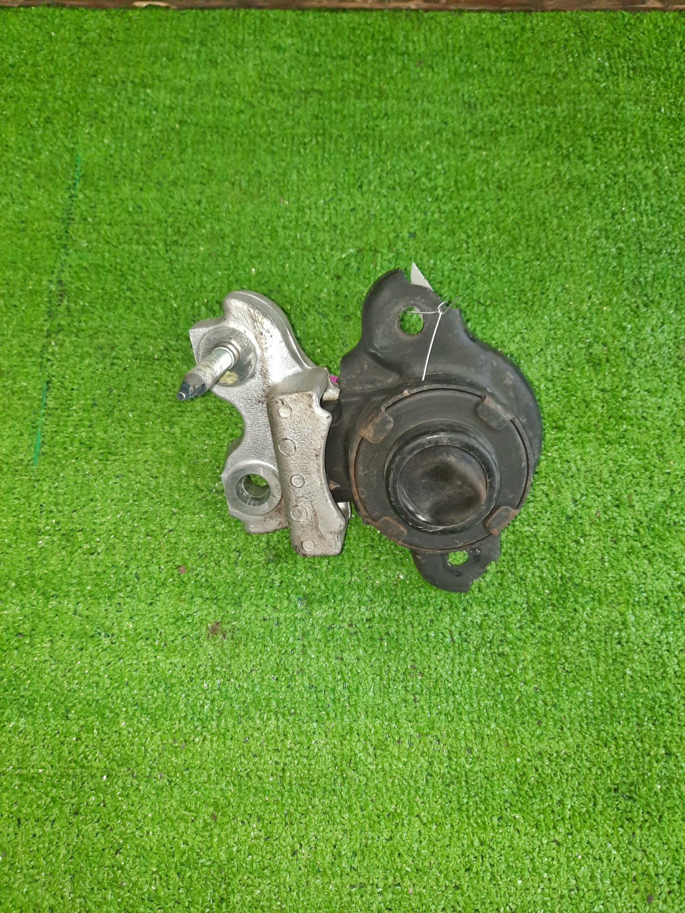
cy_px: 456
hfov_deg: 54.9
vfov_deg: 69.4
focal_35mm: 25
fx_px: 660
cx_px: 342
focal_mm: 4.6
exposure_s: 1/33
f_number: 2
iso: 259
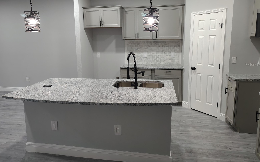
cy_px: 64
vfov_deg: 47.3
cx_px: 128
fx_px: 184
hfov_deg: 70.4
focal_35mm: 26
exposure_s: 1/120
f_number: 1.8
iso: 1000
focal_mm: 5.56
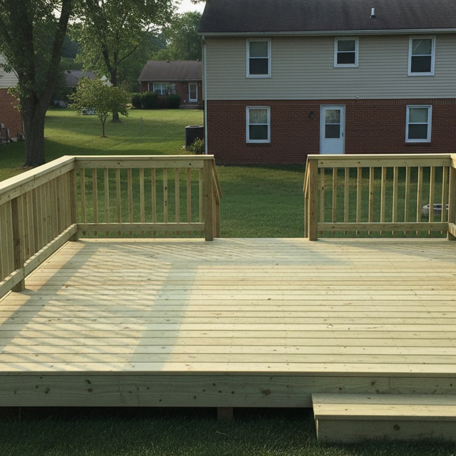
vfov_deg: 57.0
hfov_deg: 57.3
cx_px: 228
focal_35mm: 28
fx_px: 417
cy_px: 192
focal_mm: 6.4
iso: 543
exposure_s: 1/301
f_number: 1.8
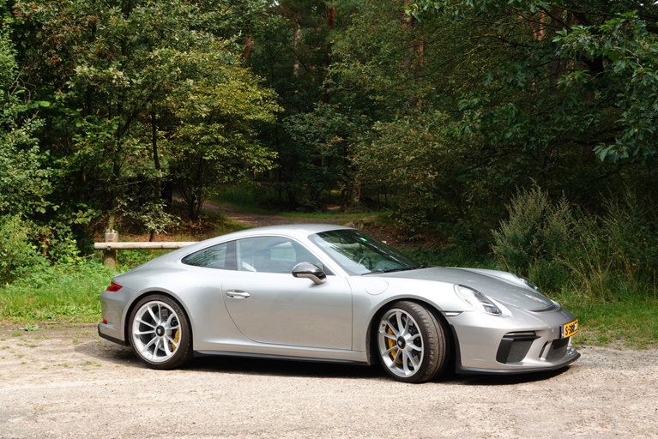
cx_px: 329
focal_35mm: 54
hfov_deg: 36.9
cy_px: 220
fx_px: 987
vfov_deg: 25.1
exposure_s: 1/50
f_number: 8
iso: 100
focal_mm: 19.68
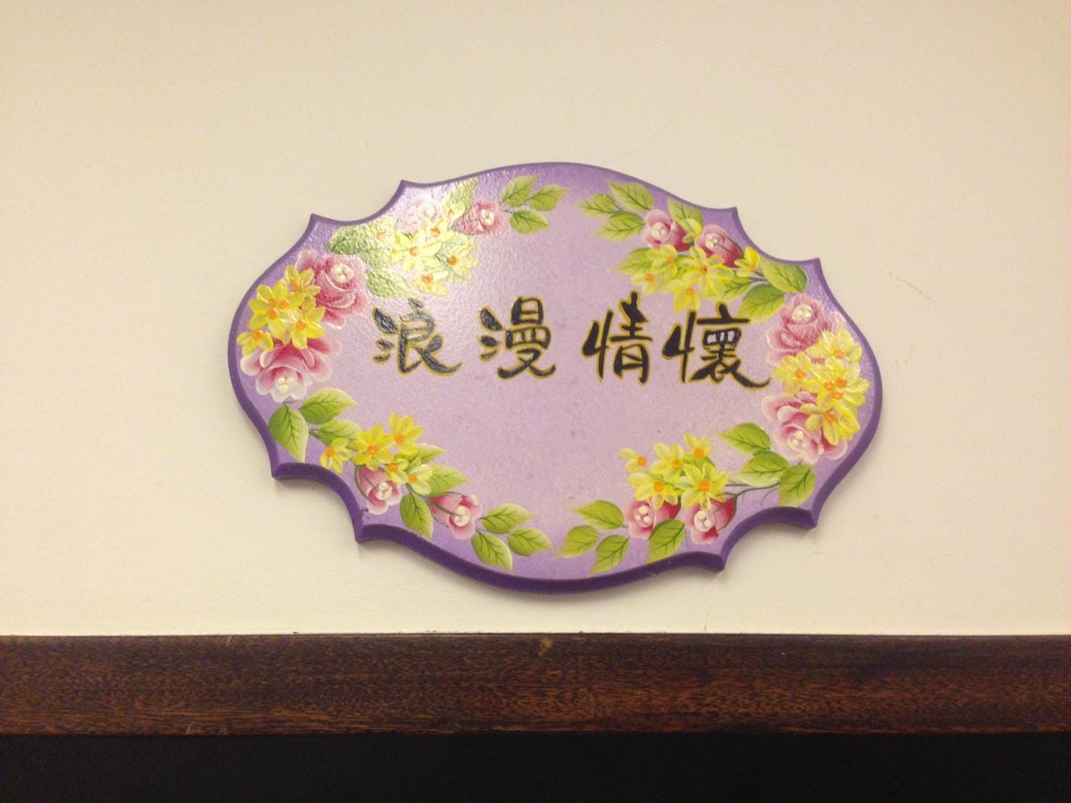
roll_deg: -3.9
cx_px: 536
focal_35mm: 33
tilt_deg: +17.9
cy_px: 402
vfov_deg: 42.9
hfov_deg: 55.4
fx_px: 1021
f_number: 2.4
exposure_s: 1/20
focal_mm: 4.12
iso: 250
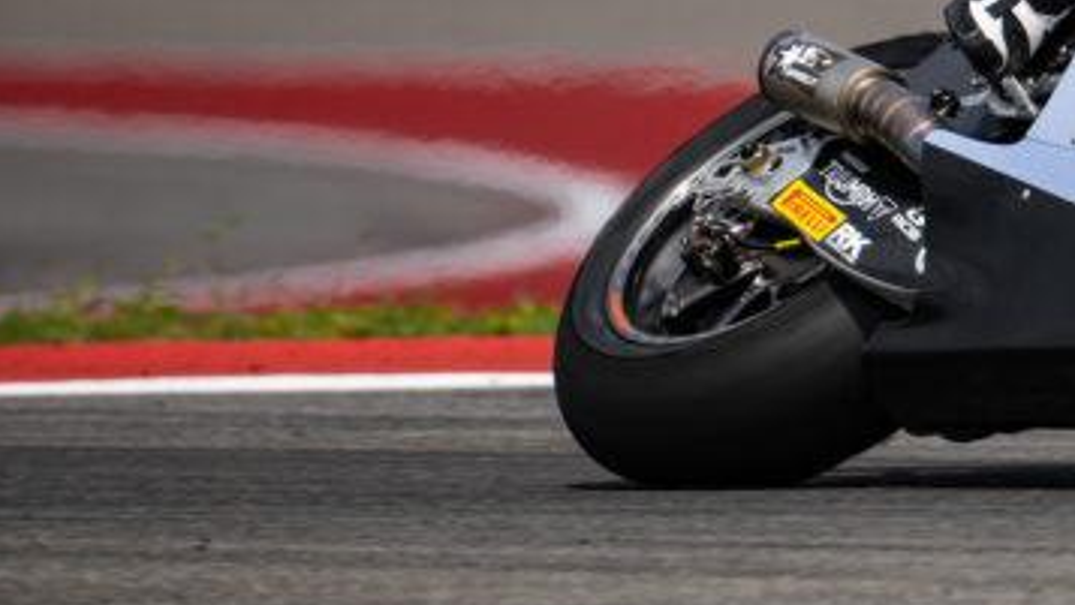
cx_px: 1154
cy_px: 207
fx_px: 40201
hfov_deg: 1.5
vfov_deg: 0.9
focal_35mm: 1410
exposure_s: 1/1600
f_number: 5
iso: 125
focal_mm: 400
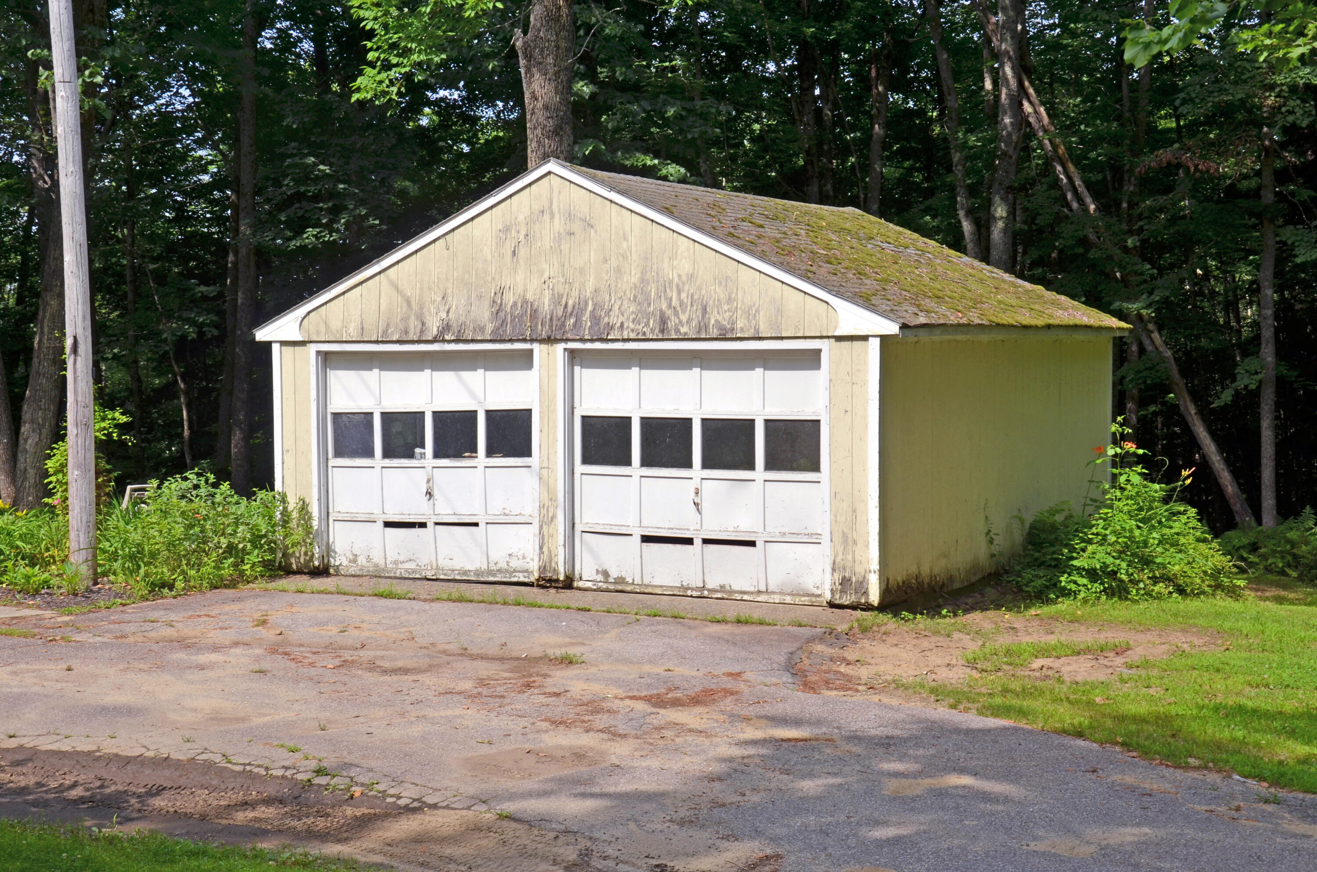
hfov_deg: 37.9
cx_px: 658
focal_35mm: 52
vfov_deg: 25.6
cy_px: 436
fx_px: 1917
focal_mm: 35
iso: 160
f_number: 11
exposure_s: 1/250
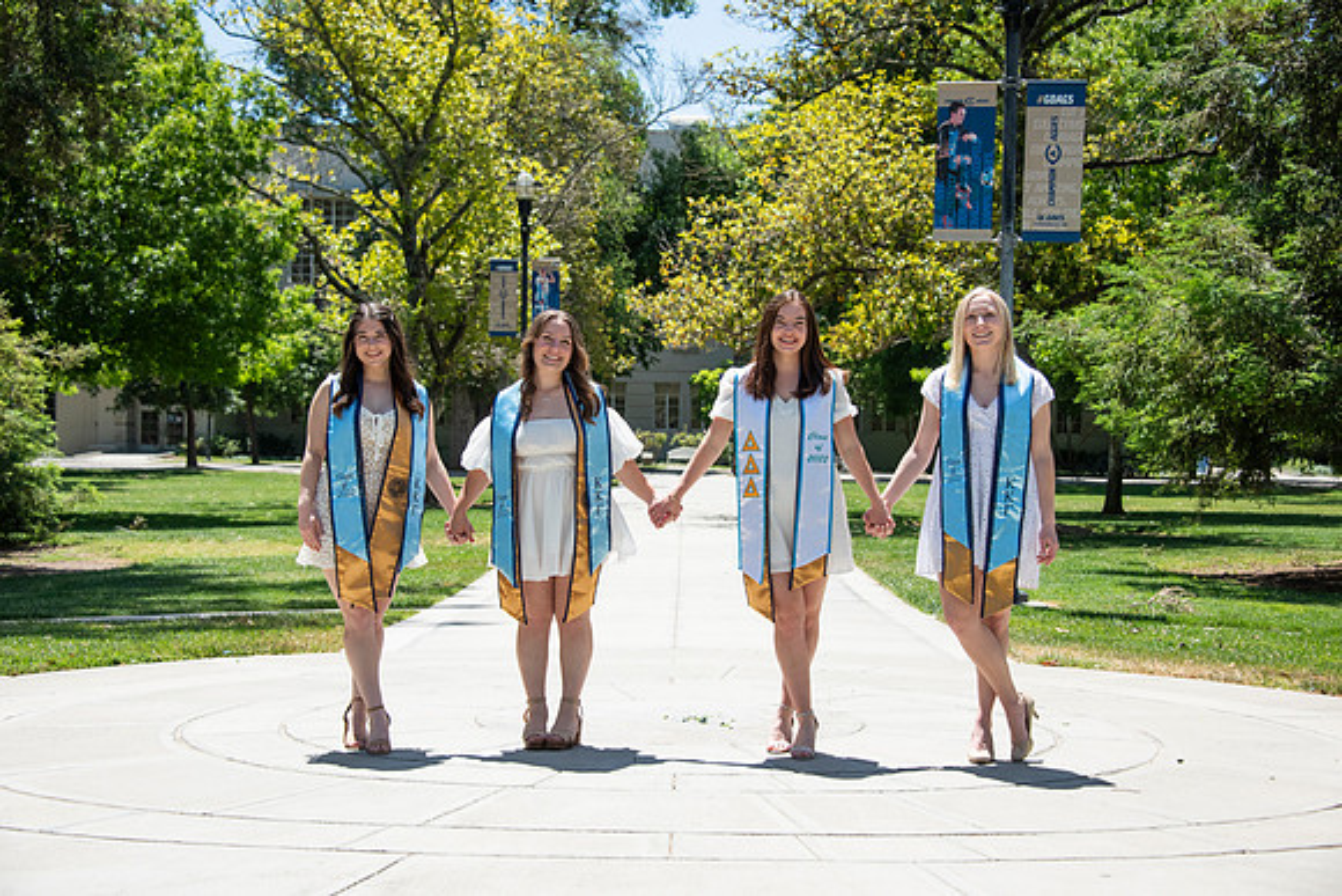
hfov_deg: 32.4
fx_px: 2312
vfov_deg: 21.9
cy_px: 448
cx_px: 671
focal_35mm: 62
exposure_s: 1/2500
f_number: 5.6
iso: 500
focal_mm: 62
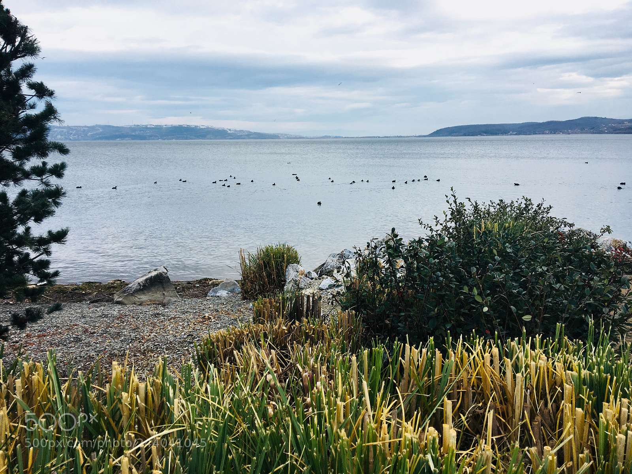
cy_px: 237
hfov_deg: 61.7
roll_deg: -0.3
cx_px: 316
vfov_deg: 48.2
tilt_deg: -9.8
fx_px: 529
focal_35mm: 29
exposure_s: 1/1012
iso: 25
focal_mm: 4.15
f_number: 2.2
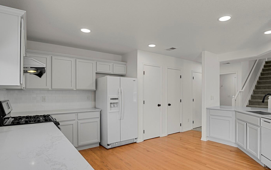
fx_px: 148
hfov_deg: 84.9
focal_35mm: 20
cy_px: 93
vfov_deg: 59.6
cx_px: 146
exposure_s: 1/1.67
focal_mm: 17
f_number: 8
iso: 250
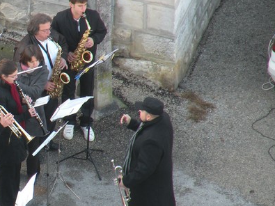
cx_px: 2
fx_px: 4598
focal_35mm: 579
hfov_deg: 3.4
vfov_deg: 2.6
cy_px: 116
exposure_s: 1/66.4
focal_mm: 50.7
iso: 64
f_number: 4.5
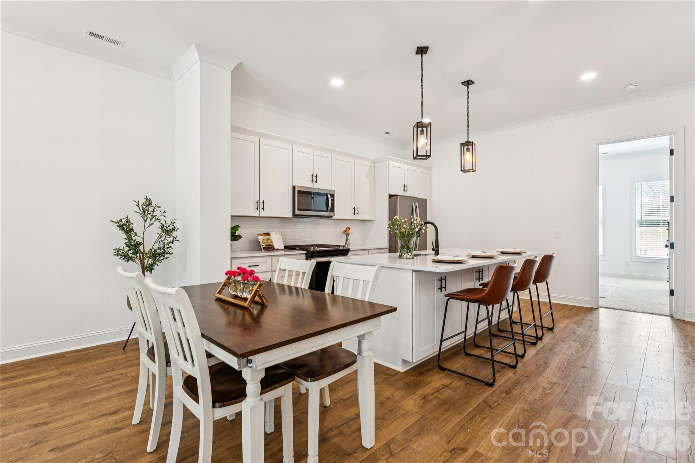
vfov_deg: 71.7
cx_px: 348
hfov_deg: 94.6
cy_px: 232
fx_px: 320
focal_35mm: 17
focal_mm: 16.6
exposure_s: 1/4
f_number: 9
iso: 100
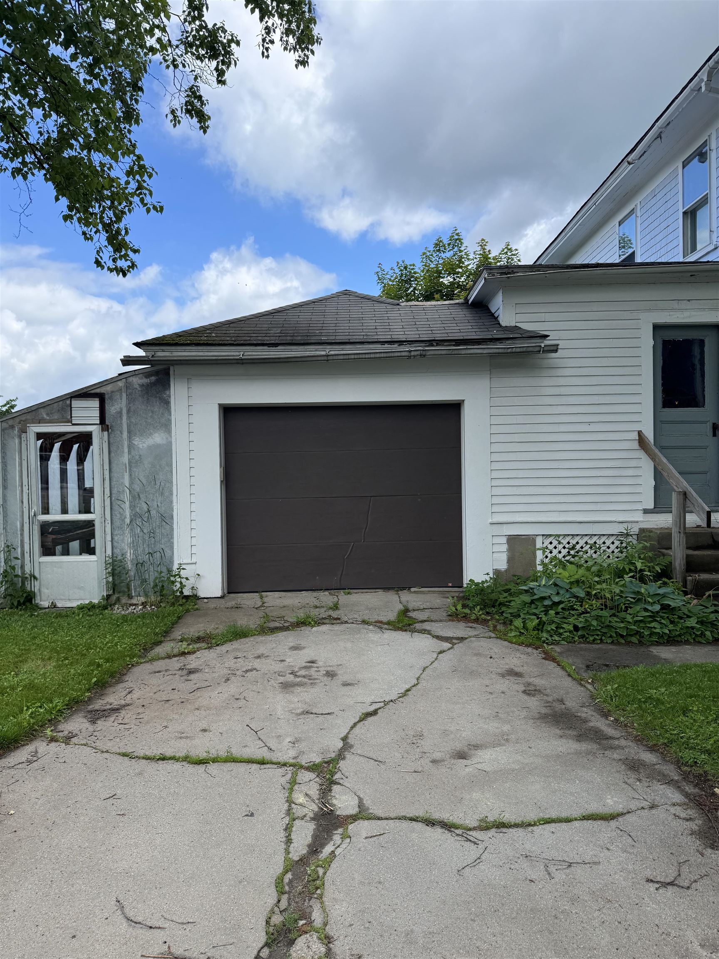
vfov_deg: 71.6
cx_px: 360
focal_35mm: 24
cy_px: 480
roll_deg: +1.7
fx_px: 665
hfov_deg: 56.8
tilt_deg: -1.5
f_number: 1.78
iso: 80
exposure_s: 1/2252
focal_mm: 6.76
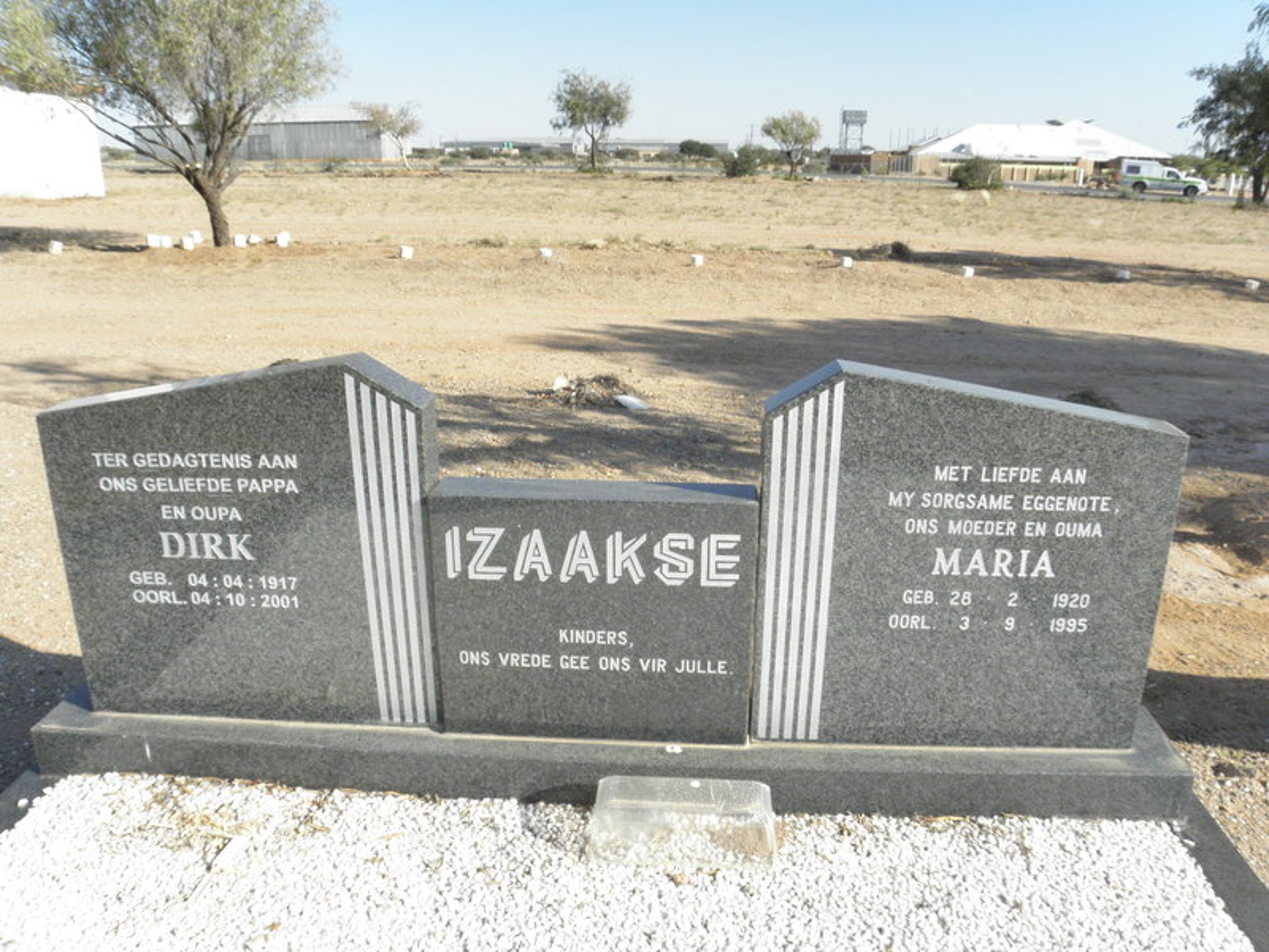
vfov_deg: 53.1
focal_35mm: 26
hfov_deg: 67.3
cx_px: 634
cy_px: 476
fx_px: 953
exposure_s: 1/500
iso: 200
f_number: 6.3
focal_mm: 4.6
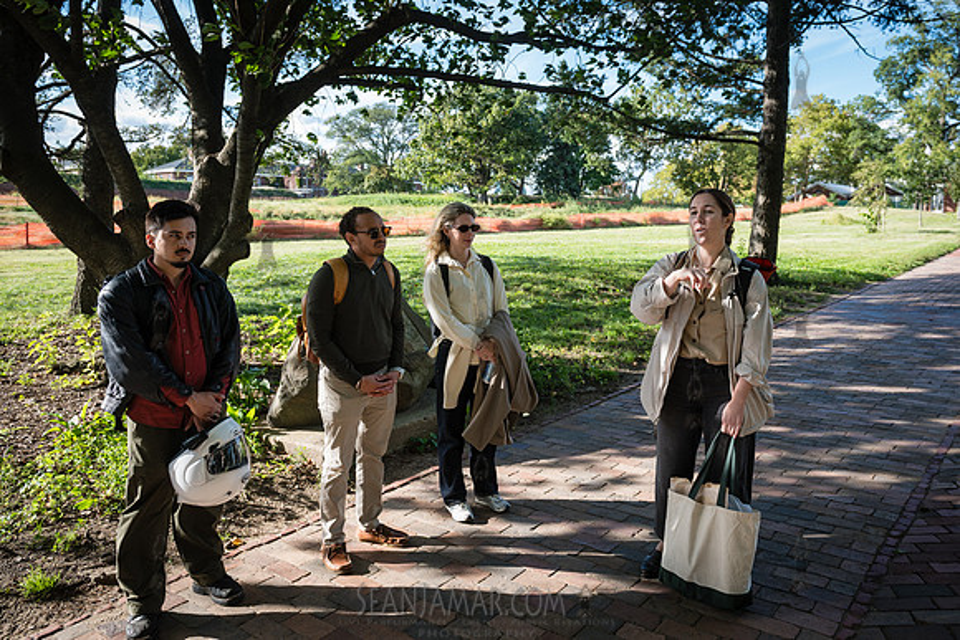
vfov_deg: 47.5
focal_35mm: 27
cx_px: 528
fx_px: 725
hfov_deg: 66.8
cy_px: 278
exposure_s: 1/500
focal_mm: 24
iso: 250
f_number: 4.5
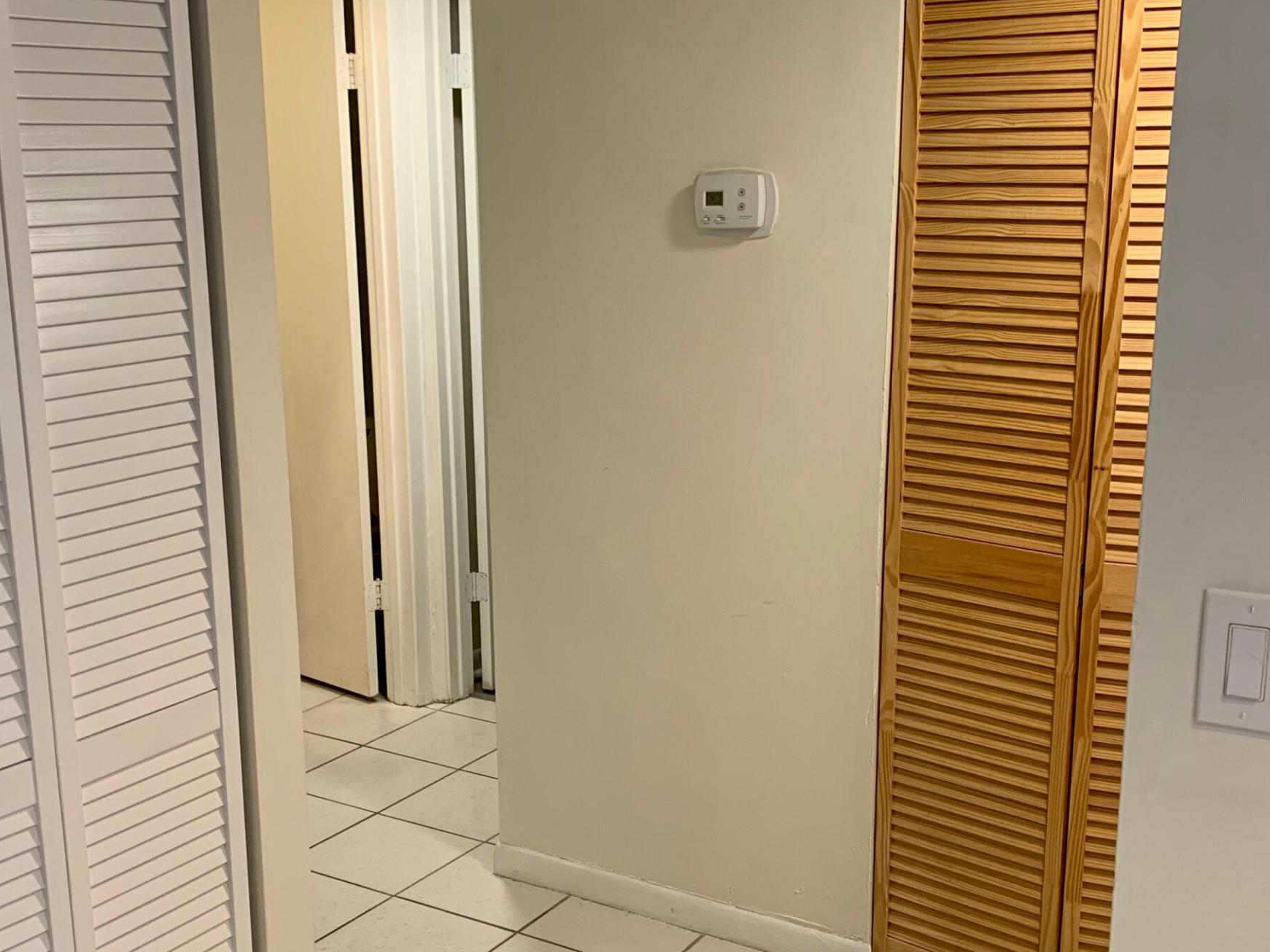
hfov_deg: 43.8
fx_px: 1578
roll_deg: +1.7
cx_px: 589
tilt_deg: -15.7
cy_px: 567
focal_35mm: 43
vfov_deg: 33.5
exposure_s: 1/60
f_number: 1.8
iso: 100
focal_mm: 4.25
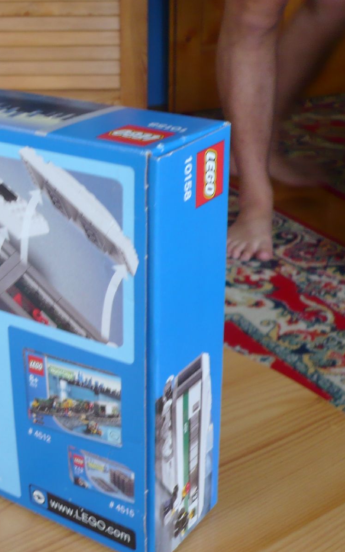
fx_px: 918
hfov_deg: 20.9
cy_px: 270
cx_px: 49
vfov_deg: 33.5
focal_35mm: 61
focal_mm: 5.8
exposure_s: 1/20
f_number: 2.8
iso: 100
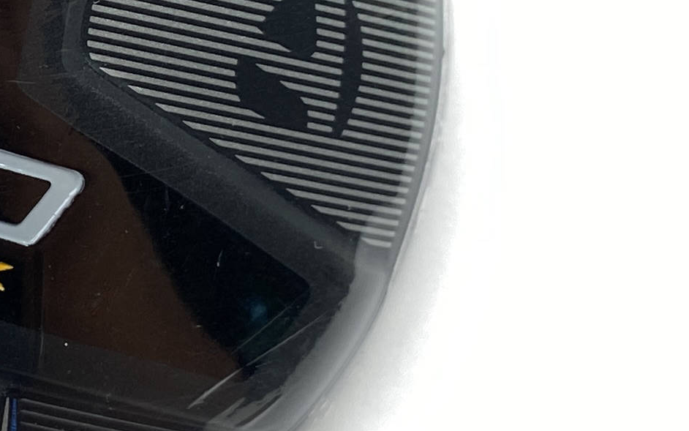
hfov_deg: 15.8
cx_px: -423
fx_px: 2216
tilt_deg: -68.3
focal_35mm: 118
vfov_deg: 11.0
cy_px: 46
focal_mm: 4.25
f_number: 1.8
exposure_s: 1/120
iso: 40
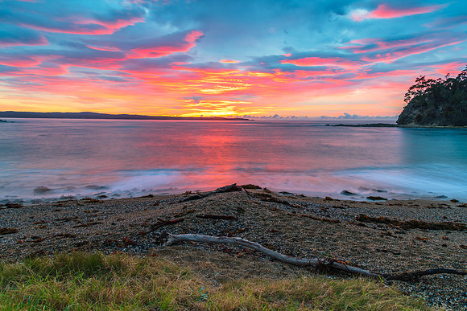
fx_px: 318
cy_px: 156
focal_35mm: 24
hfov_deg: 72.6
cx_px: 234
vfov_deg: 52.3
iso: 100
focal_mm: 24
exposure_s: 8
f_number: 8
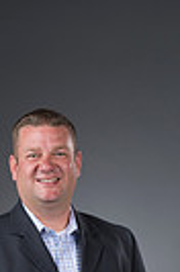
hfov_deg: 4.9
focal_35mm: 278
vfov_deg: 7.3
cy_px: 427
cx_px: 45
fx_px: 2096
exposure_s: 1/250
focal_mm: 82
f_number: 5.6
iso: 160
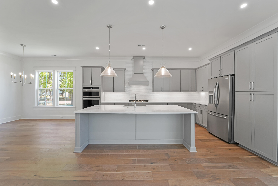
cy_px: 93
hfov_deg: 104.3
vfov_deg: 81.2
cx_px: 139
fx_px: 108
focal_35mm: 14
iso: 500
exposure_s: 1/20
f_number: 8
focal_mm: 14
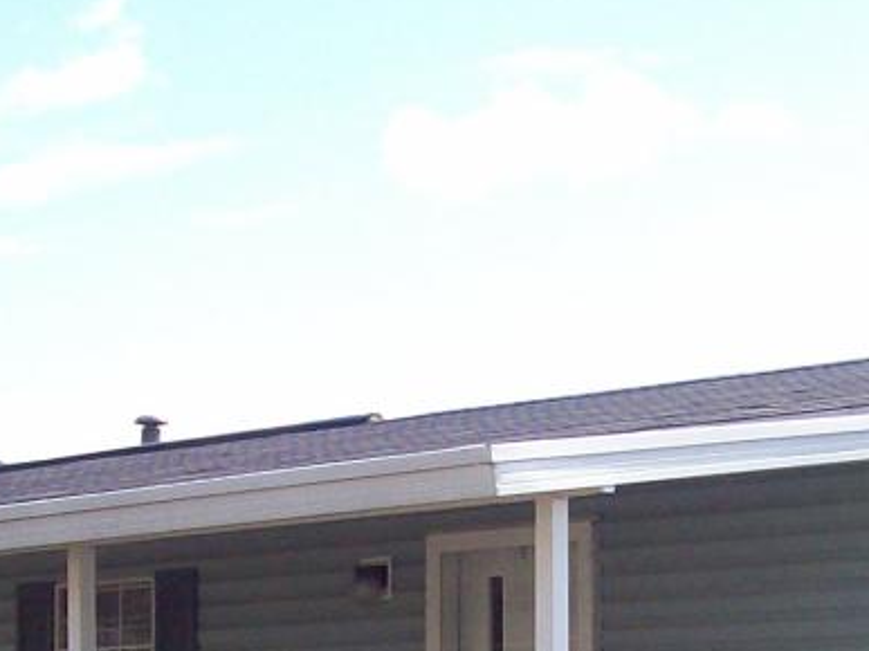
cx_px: 406
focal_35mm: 119
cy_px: 809
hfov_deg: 16.6
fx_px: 2986
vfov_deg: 12.1
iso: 80
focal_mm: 6
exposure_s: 1/742
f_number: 2.7
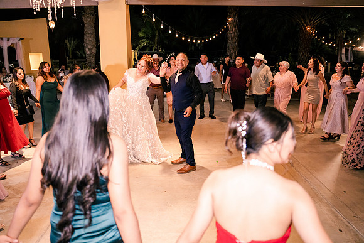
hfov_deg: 65.5
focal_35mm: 28
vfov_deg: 46.4
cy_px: 122
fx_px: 283
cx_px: 182
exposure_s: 1/200
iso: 3200
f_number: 2.8
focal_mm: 28
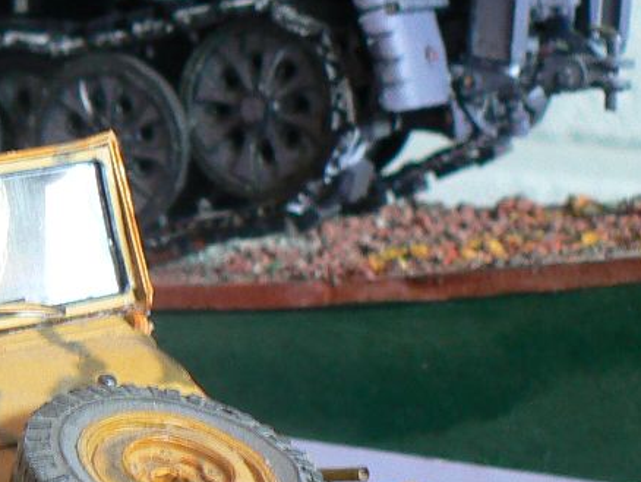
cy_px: 404
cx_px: -170
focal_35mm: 205
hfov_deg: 9.5
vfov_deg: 7.2
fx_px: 3798
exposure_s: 1/5
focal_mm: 10.7
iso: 80
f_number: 3.2
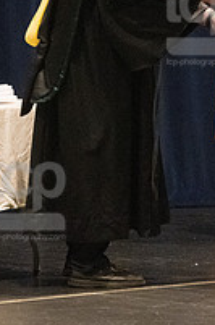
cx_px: 204
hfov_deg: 3.0
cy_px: 21
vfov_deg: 4.6
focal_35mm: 453
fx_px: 4079
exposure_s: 1/250
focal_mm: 135
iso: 8000
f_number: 4.5
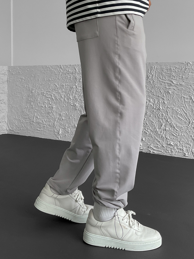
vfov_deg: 43.6
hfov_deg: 33.6
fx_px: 321
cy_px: 101
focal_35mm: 43
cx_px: 87
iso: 25
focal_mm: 3
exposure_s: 1/120
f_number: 1.8
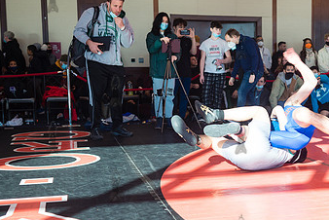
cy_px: 137
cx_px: 240
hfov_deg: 32.8
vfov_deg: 22.6
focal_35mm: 60
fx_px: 549
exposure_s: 1/400
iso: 400
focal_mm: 35
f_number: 3.5
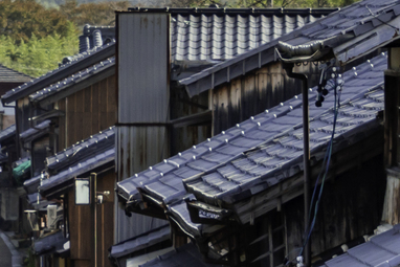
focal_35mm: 479
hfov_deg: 4.3
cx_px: -114
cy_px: 312
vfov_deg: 2.9
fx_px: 5320
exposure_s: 1/200
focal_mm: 61
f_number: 8
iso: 160
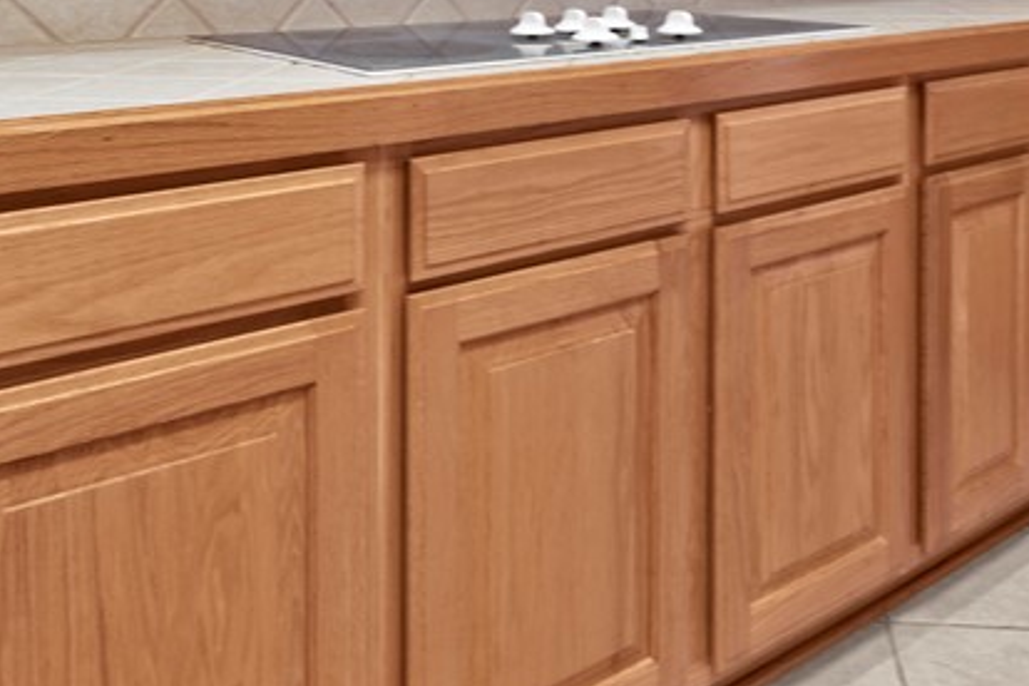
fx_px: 1200
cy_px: -60
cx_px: 549
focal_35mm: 42
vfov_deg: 29.0
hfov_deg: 46.4
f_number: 8
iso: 80
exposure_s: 1.6
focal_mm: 16
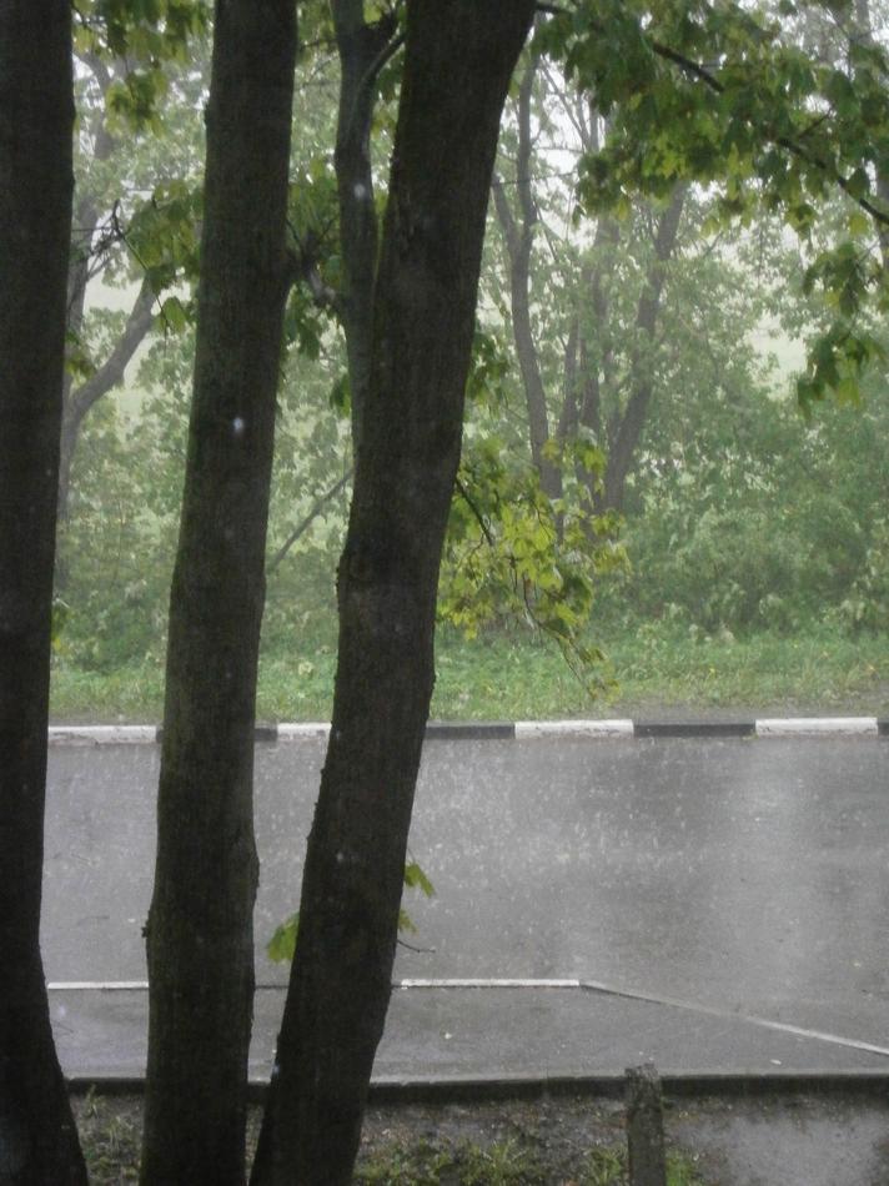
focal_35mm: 73
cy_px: 593
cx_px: 444
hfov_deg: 20.2
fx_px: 2501
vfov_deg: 26.7
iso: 800
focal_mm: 13
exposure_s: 1/50
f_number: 4.4
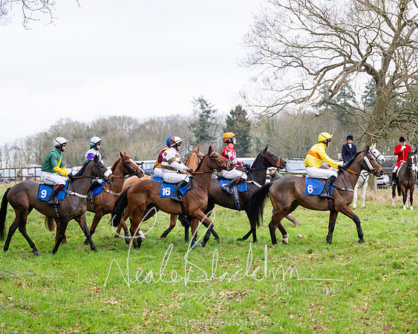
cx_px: 224
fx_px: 1382
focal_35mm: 112
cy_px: 169
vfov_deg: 13.8
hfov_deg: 17.2
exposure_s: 1/640
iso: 640
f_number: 4
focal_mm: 98
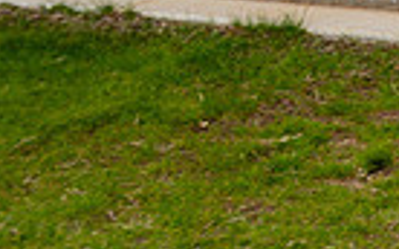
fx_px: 1630
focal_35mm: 150
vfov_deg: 8.0
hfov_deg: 13.7
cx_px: 431
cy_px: -365
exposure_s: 1/250
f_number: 4
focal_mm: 45
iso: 80
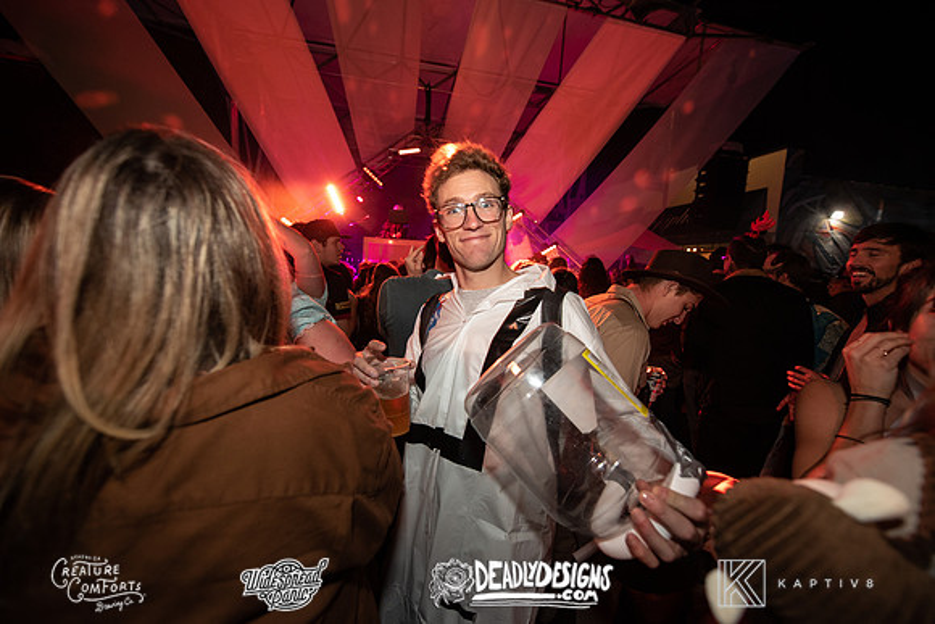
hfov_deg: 104.2
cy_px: 312
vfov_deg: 81.2
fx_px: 364
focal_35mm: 14
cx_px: 468
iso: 2000
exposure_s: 1/60
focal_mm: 14
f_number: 3.5
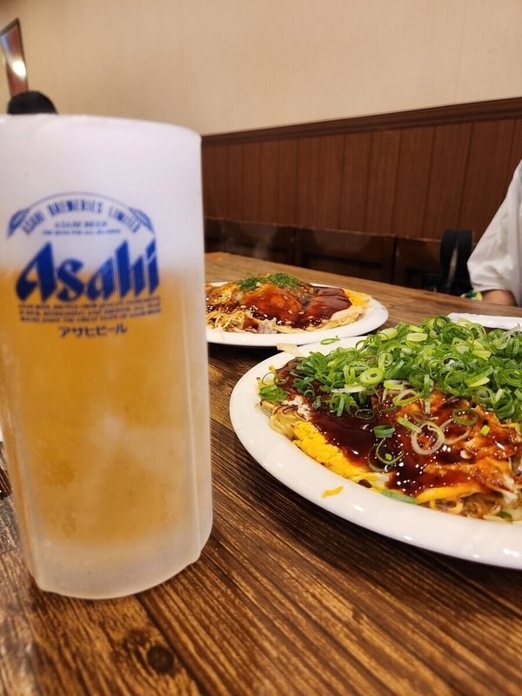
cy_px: 348
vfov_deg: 73.9
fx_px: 462
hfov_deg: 58.9
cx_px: 261
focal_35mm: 23
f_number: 1.8
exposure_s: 1/120
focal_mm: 5.4
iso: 400
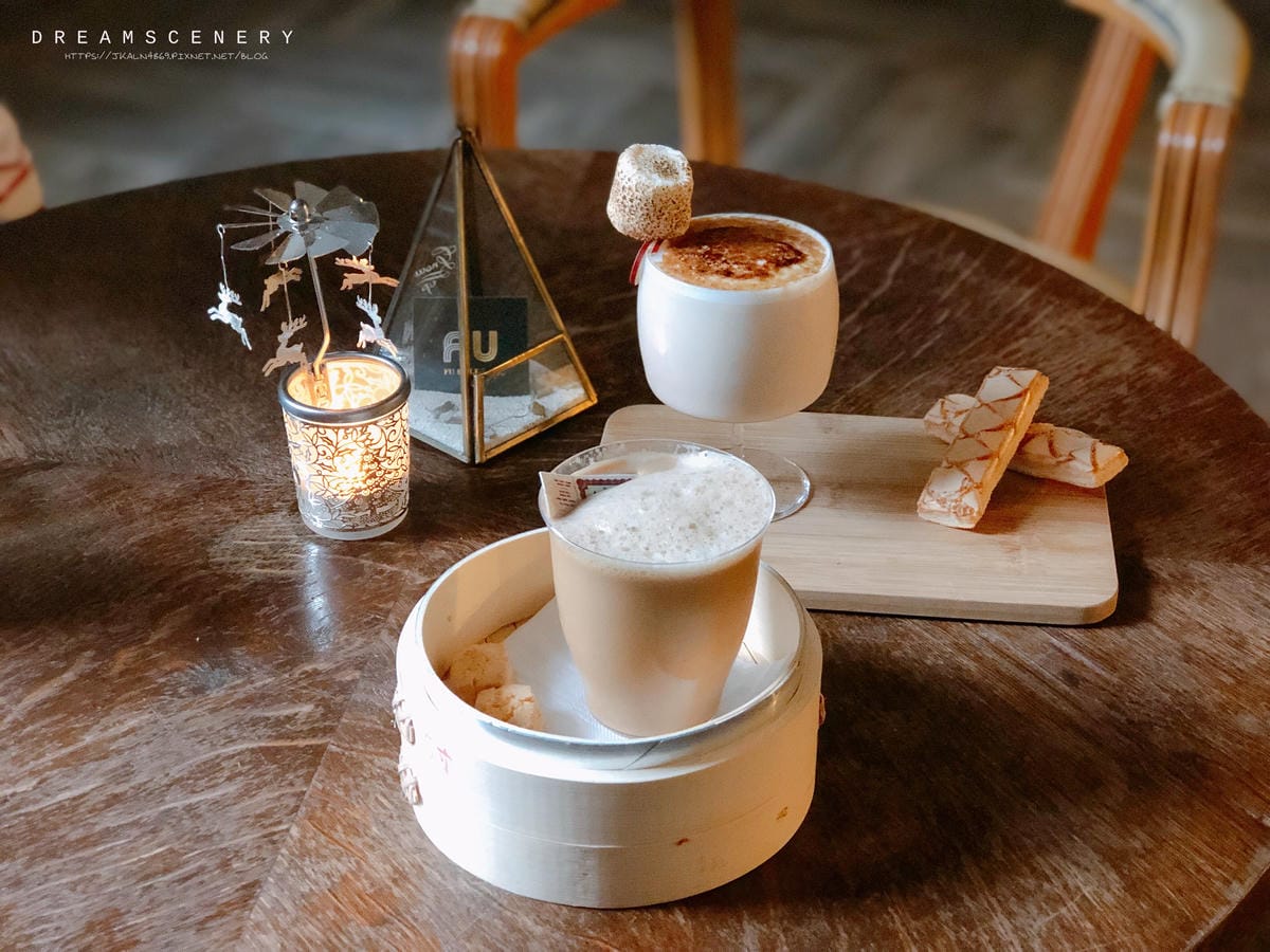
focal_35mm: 57
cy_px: 476
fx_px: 2091
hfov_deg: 33.8
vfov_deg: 25.7
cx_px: 635
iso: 1000
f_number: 2.8
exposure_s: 1/30
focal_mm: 6.6
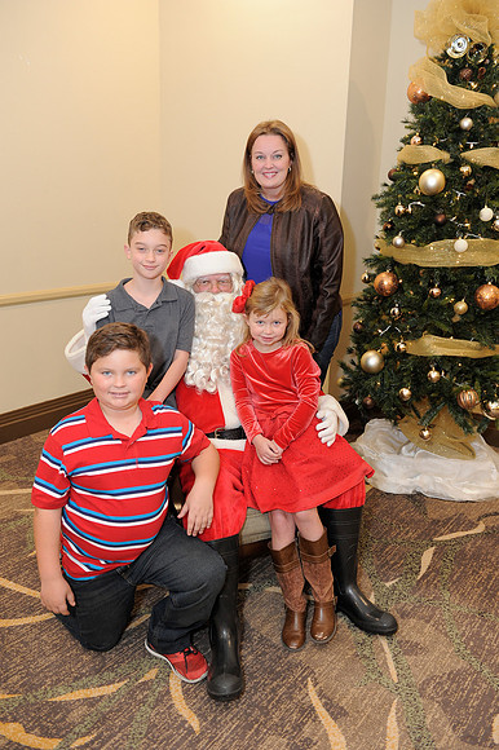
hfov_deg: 42.3
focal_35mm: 31
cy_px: 375
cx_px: 250
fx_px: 645
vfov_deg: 60.3
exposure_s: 1/100
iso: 1600
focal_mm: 31
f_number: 4
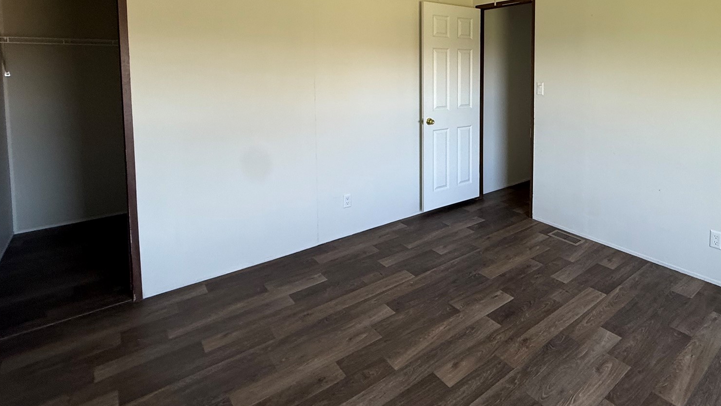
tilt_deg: -3.3
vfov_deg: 50.9
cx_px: 474
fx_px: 402
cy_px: 91
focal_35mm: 21
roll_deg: -0.1
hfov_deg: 81.3
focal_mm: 2.22
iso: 200
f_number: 2.2
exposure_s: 1/99
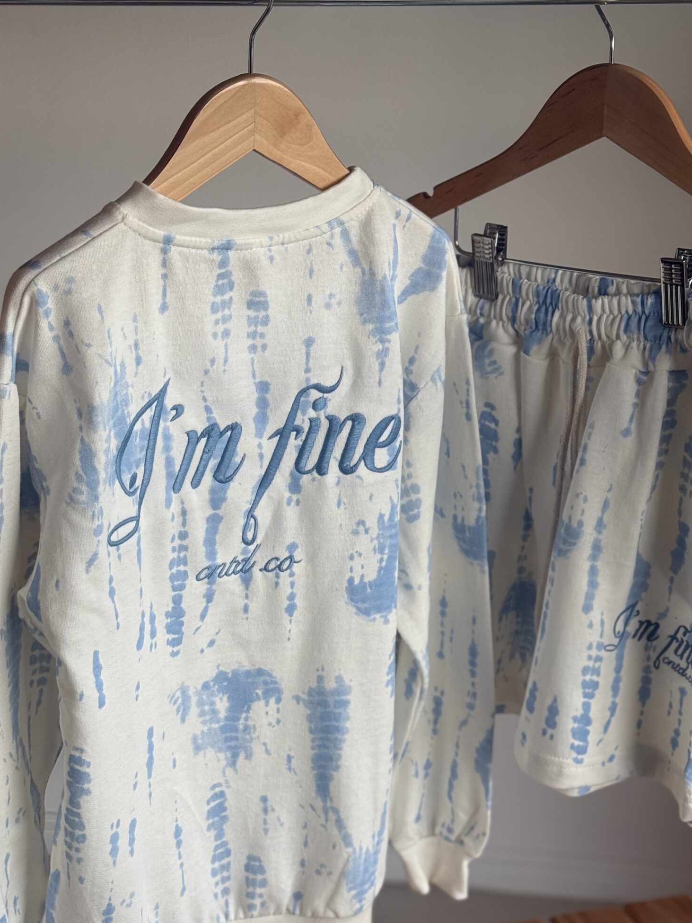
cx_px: 358
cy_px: 548
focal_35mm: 63
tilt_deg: -21.8
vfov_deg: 30.6
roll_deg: -2.0
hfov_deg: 23.3
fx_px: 1679
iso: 80
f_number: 1.78
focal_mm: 6.76
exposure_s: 1/127
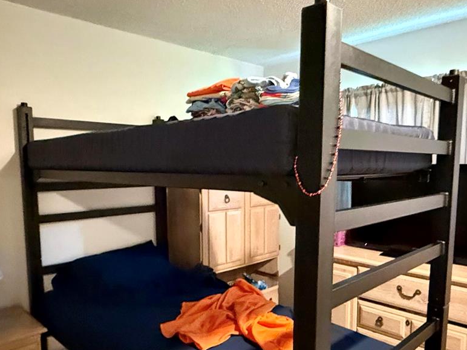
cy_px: 202
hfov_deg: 61.6
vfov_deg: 48.1
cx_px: 247
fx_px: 391
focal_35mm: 29
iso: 1250
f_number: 2.2
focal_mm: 2.22
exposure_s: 1/30
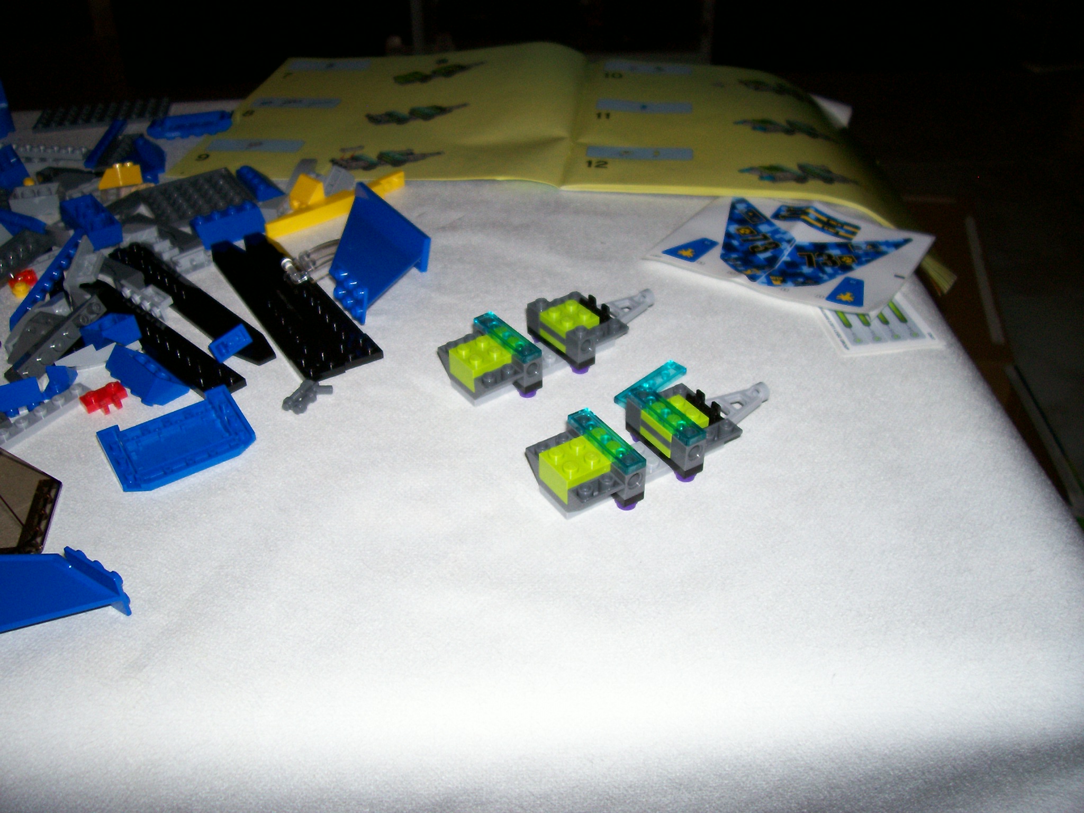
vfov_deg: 41.8
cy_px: 406
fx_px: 1065
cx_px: 542
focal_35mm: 34
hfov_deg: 54.0
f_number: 2.7
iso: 80
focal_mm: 5.6
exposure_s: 1/64
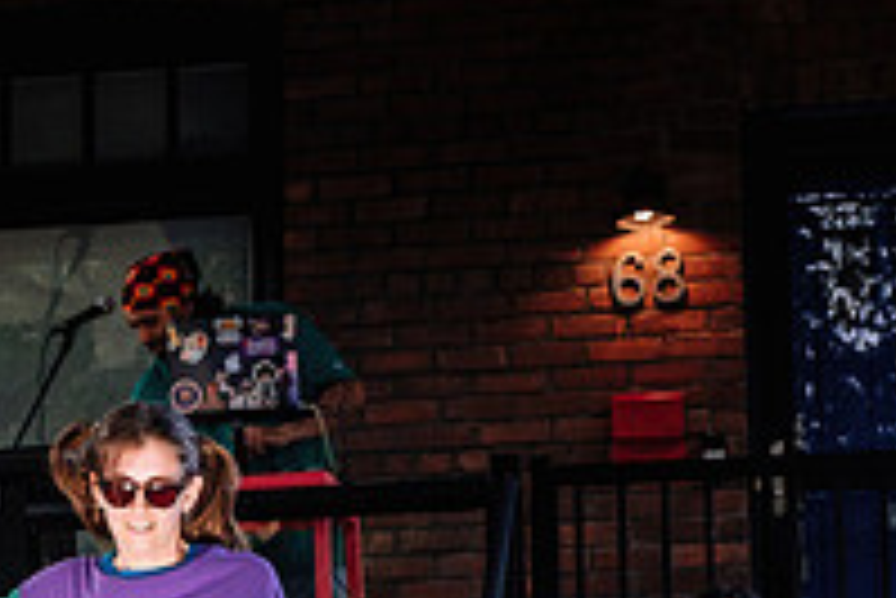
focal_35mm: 163
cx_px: 77
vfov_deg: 8.3
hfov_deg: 12.5
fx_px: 4060
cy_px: 821
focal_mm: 37.6
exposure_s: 1/250
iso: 400
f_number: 2.8
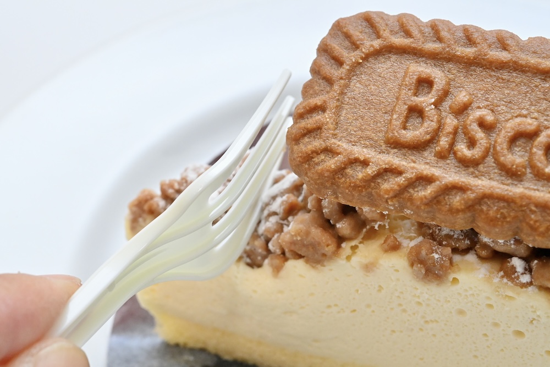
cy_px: 184
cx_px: 275
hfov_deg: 33.4
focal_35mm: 60
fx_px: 917
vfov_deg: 22.6
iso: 6400
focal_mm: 60
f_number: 13
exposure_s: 1/250
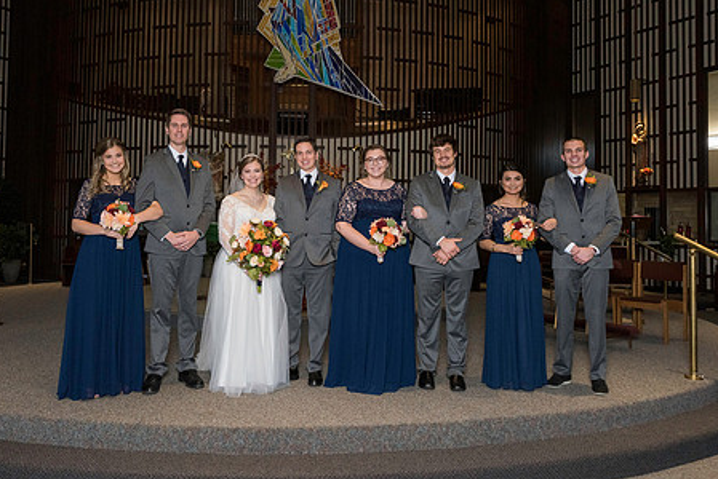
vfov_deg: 42.3
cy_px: 204
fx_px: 619
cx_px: 328
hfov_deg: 60.2
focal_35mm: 31
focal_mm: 24
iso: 1250
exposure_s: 1/160
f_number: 6.3
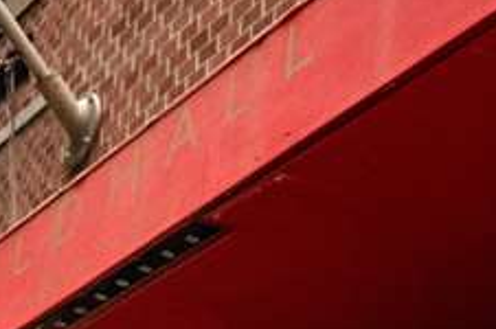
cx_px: 412
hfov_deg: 16.0
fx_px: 1747
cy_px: 665
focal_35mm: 127
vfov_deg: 10.0
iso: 5000
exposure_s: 1/125
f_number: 4.5
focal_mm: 28
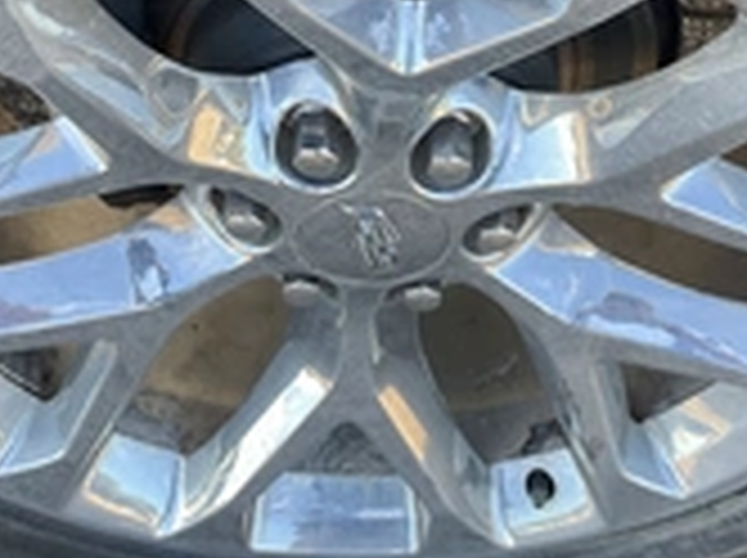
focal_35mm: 70
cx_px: 378
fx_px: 1508
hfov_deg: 27.8
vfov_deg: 20.5
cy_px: 54
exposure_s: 1/122
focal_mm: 3
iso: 25
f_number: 1.8
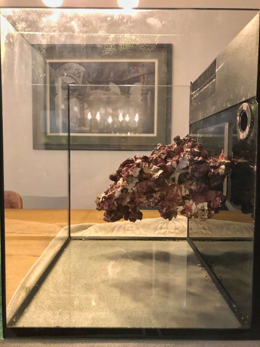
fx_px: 280
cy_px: 174
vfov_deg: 63.4
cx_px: 130
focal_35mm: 28
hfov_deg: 49.7
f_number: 1.8
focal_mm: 3.99
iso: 80
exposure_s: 1/17
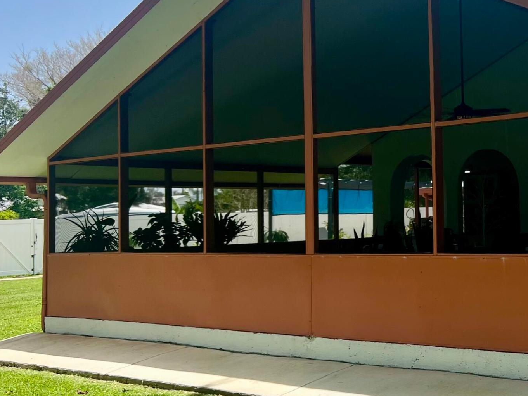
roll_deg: +1.7
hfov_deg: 31.9
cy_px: 180
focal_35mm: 55
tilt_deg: +3.1
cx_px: 544
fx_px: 839
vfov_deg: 26.6
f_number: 1.5
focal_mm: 5.7
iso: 50
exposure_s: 1/3968
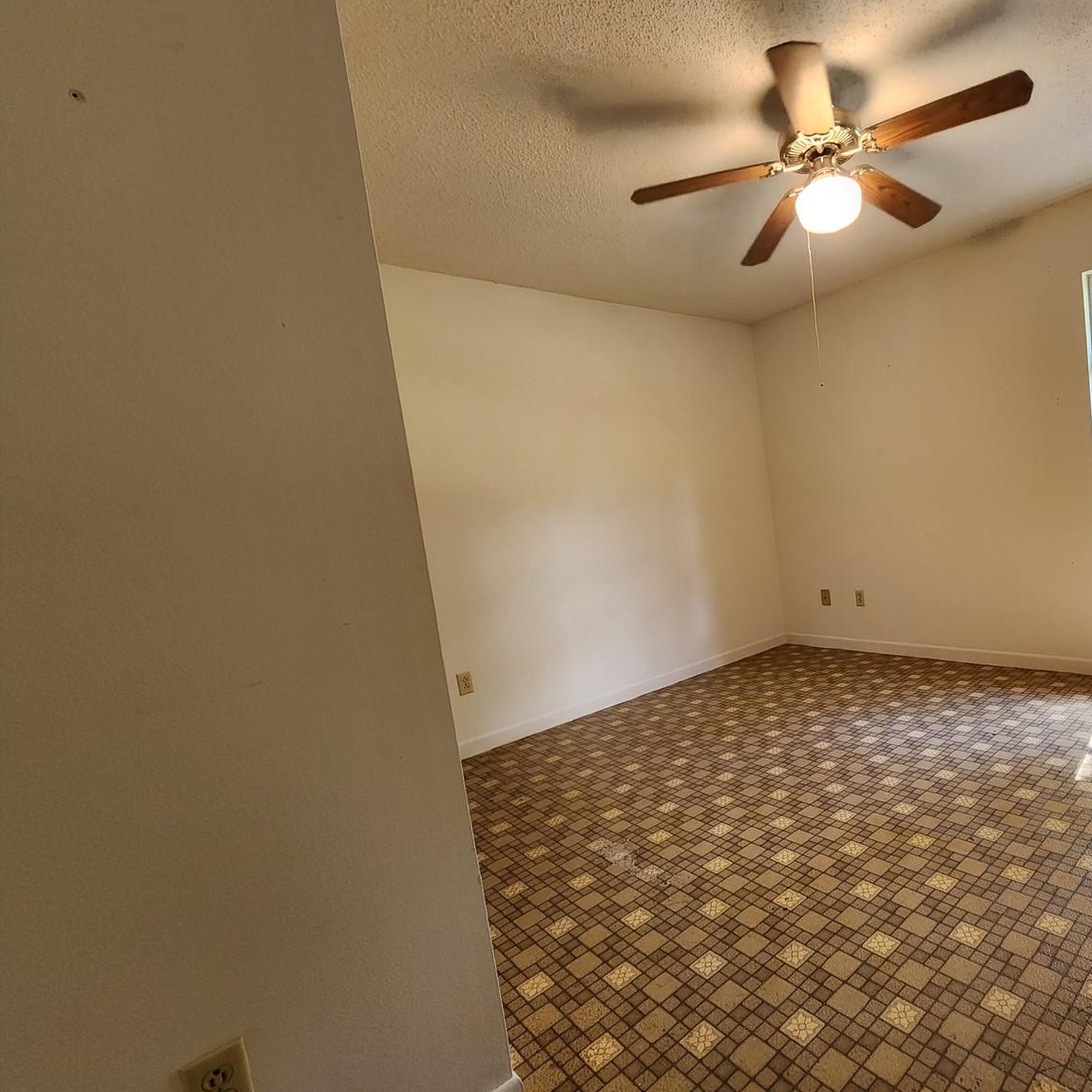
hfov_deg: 83.4
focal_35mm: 16
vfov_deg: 87.4
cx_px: 757
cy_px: 566
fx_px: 571
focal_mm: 2.2
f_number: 2.2
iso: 250
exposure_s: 1/60
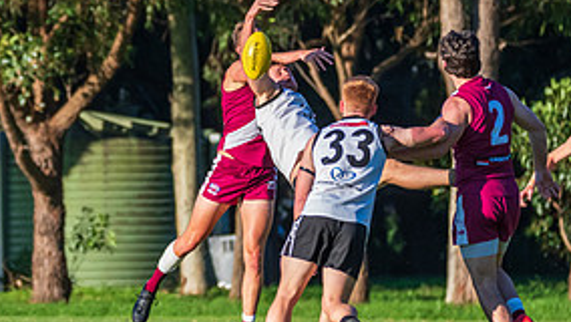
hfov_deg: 3.7
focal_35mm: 578
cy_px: 88
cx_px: 219
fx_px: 8755
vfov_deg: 2.1
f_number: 6.3
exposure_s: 1/2500
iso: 1000
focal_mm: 250
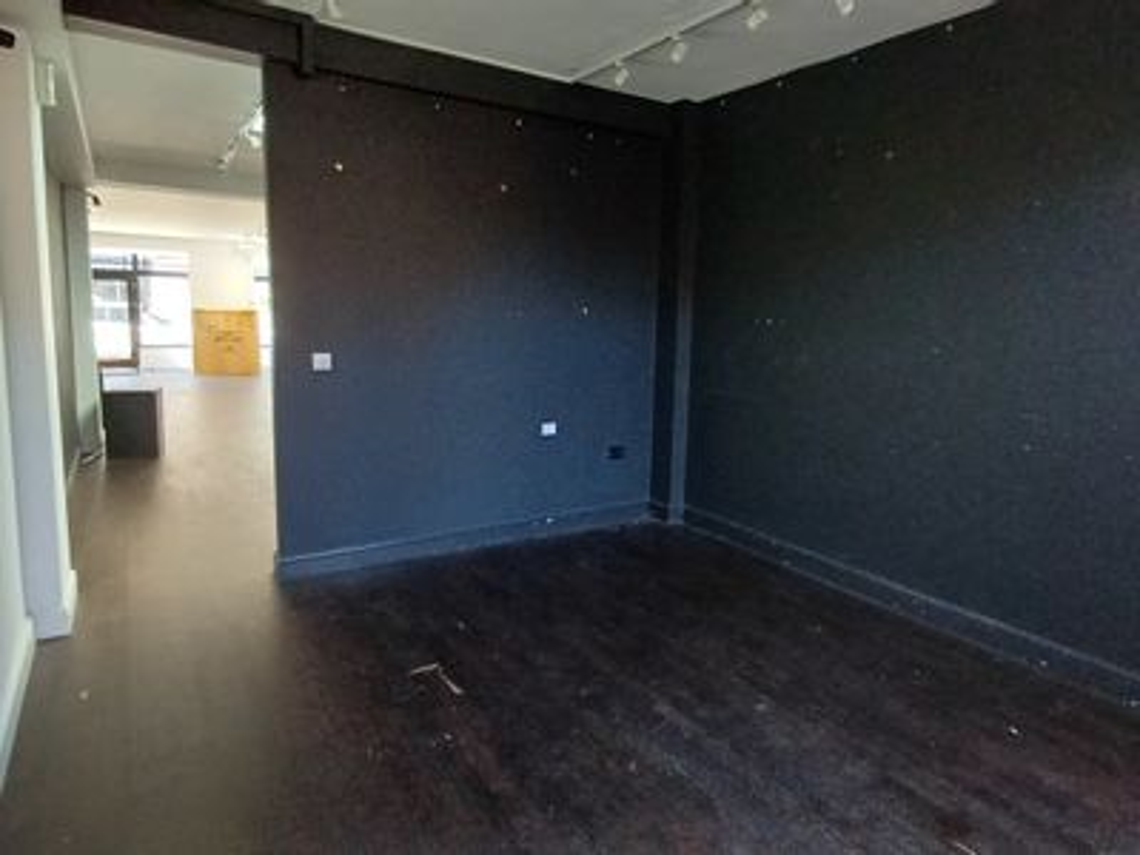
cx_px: 570
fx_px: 527
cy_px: 428
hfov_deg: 94.5
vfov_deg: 78.1
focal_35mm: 16
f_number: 2.2
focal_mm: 1.64
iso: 250
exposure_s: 1/25
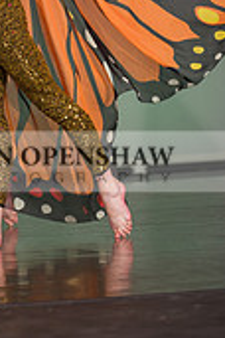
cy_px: 45
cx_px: -2
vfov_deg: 11.1
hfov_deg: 7.4
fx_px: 1725
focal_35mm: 184
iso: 500
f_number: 2.8
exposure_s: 1/500
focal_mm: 70
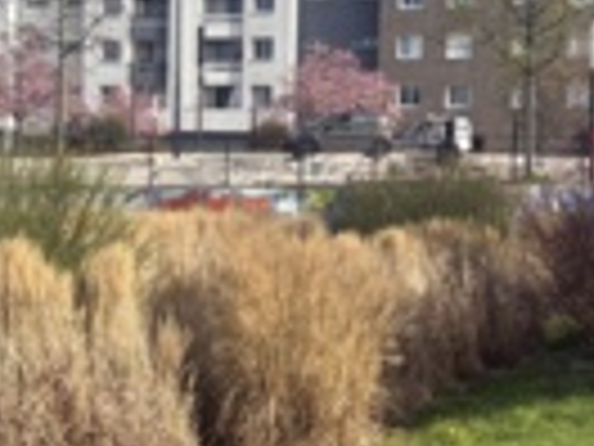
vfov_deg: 21.0
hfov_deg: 27.8
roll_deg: -1.5
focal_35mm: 70
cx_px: 279
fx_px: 1201
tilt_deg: -0.5
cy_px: 196
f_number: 1.6
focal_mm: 5.96
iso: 50
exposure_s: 1/2075
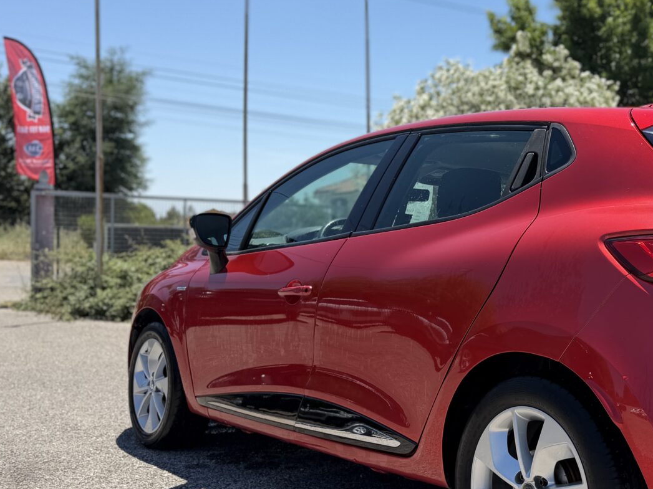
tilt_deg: -0.2
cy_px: 262
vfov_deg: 32.9
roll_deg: -0.4
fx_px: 830
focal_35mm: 44
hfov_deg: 40.6
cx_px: 549
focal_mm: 6.76
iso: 80
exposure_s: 1/2611
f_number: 1.78
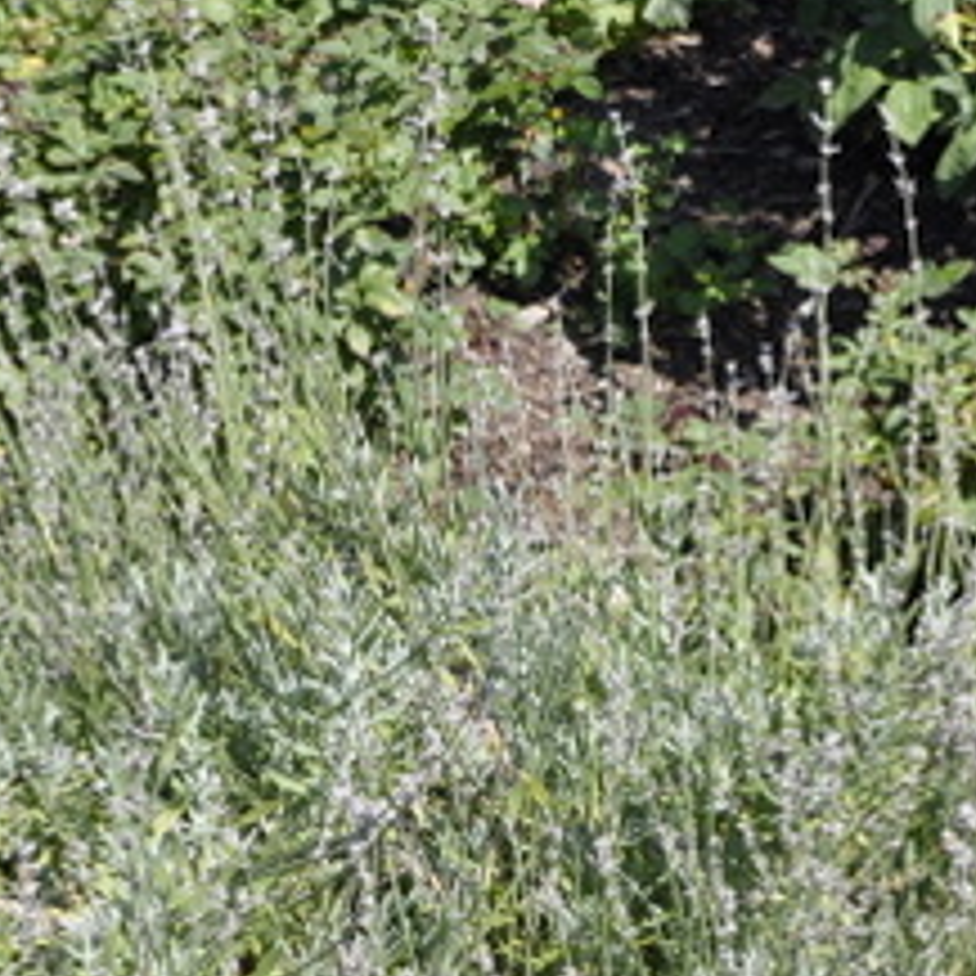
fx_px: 4785
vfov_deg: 11.5
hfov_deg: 11.6
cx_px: 441
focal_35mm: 150
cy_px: 1021
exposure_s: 1/125
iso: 200
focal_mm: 32
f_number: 11
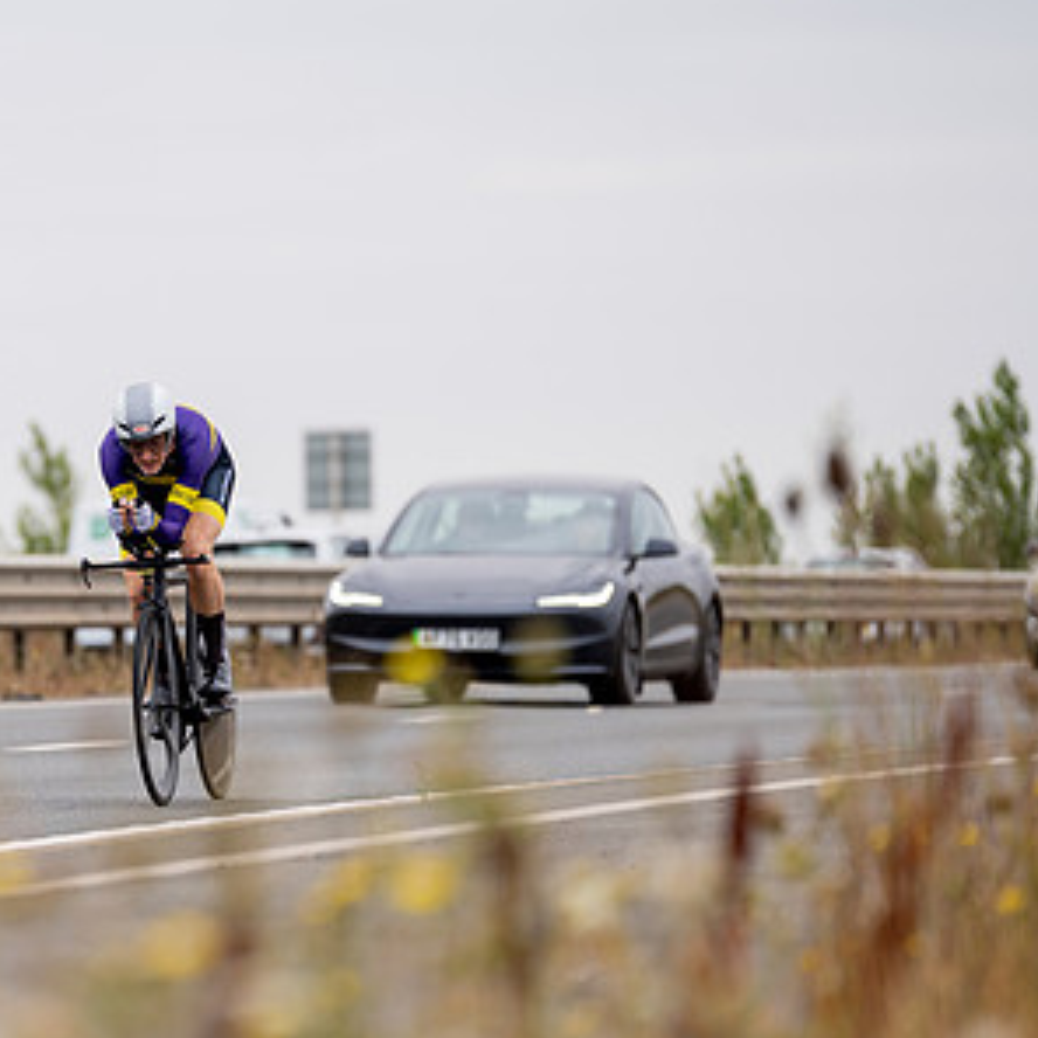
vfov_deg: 5.3
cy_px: 542
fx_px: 11297
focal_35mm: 333
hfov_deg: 5.3
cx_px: 109
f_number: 2.8
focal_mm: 200
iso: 100
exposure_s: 1/800
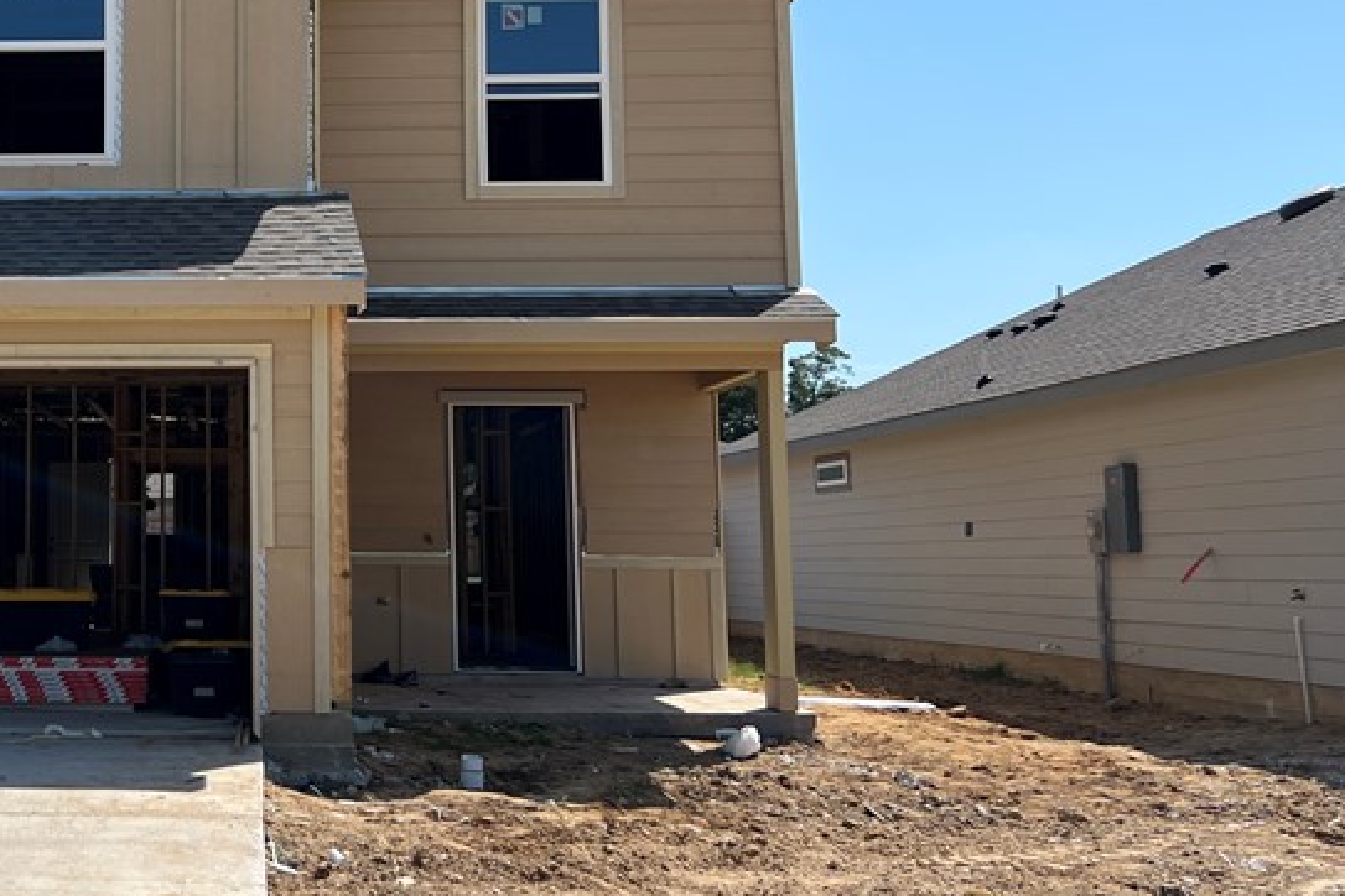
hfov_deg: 36.3
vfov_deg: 26.4
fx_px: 1905
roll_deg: +0.7
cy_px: 319
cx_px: 114
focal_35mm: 51
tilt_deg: +6.6
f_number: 1.5
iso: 50
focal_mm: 5.7
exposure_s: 1/5587
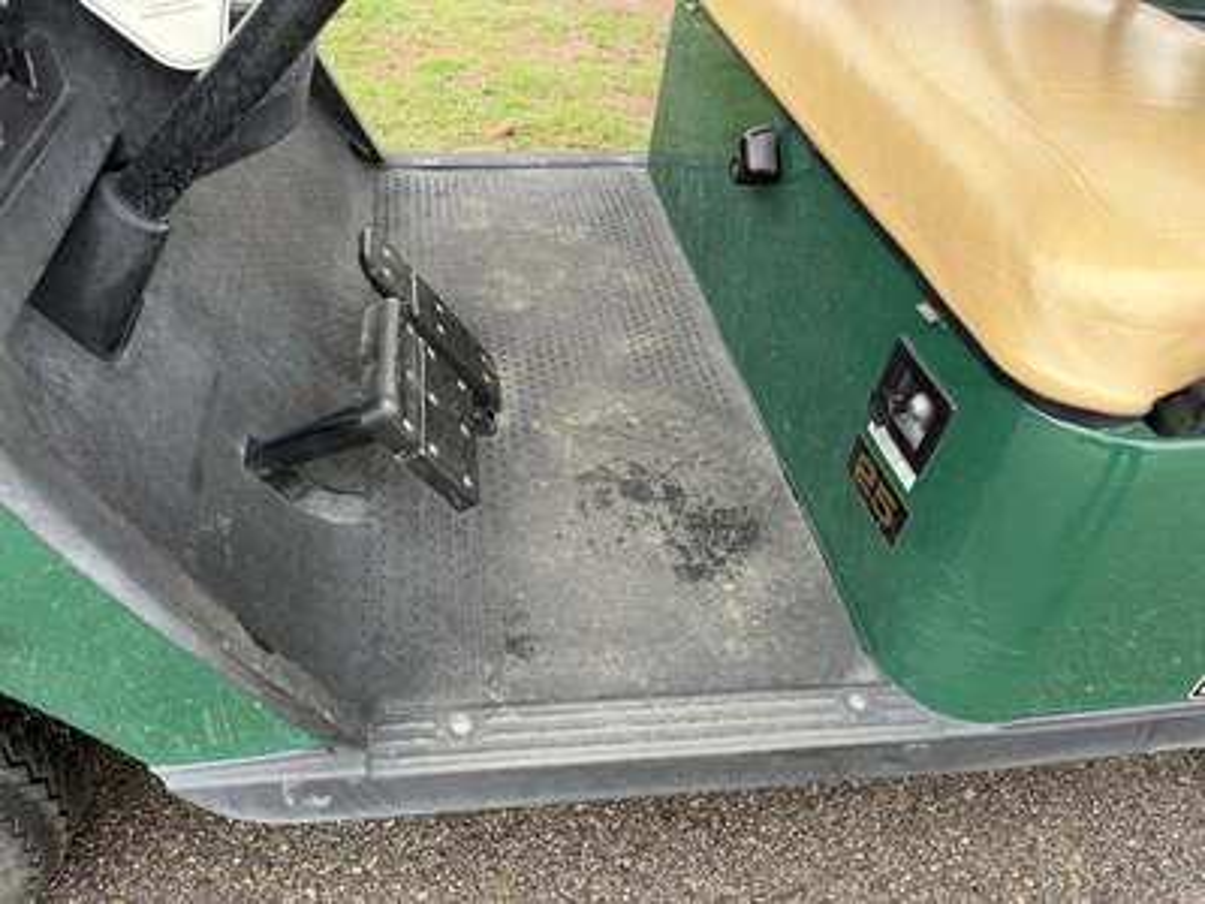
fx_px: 835
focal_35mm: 24
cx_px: 602
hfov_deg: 71.6
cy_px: 452
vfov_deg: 56.8
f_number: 1.78
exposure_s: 1/501
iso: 100
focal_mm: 6.76
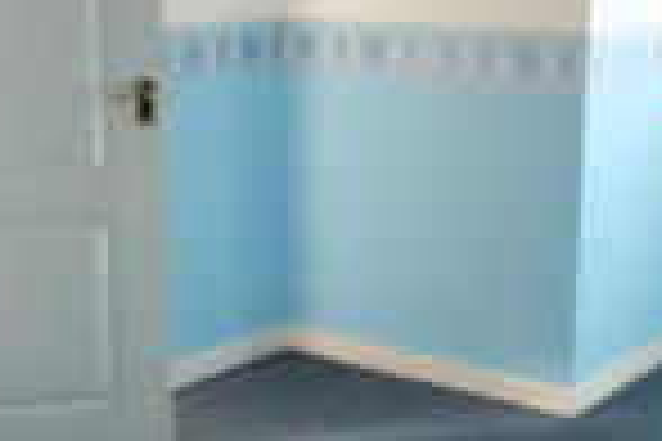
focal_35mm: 67
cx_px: 322
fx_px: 1232
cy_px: 250
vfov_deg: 20.3
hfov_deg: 30.1
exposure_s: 1/350
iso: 6400
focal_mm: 10
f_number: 9
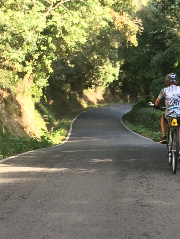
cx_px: 152
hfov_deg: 18.2
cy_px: 159
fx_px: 555
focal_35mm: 80
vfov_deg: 24.3
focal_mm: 4.15
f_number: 2.2
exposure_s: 1/100
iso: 40
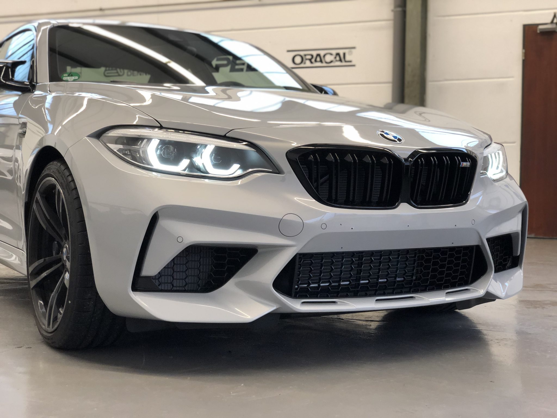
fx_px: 837
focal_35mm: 52
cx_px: 278
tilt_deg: -0.7
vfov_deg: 28.0
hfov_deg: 36.8
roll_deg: -0.6
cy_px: 209
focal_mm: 6
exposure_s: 1/50
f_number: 2.4
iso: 80
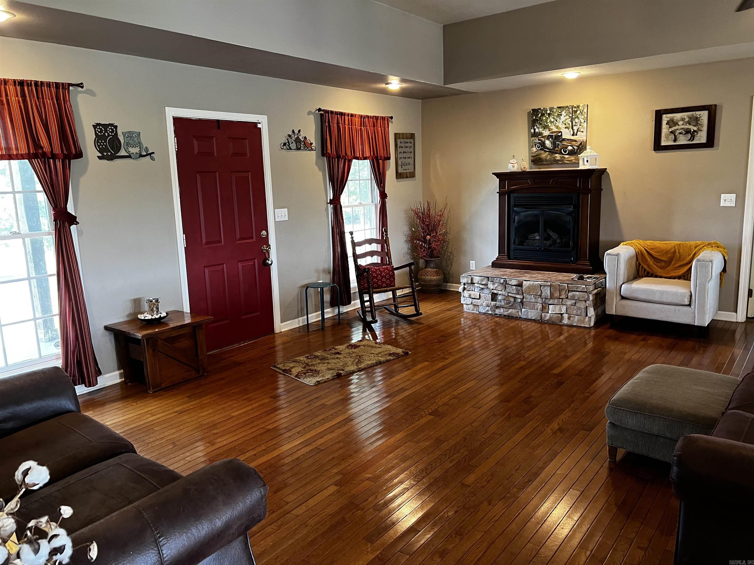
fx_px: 566
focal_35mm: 26
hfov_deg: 67.3
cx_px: 377
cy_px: 282
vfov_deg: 53.1
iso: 250
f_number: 1.5
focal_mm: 5.7
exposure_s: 1/60
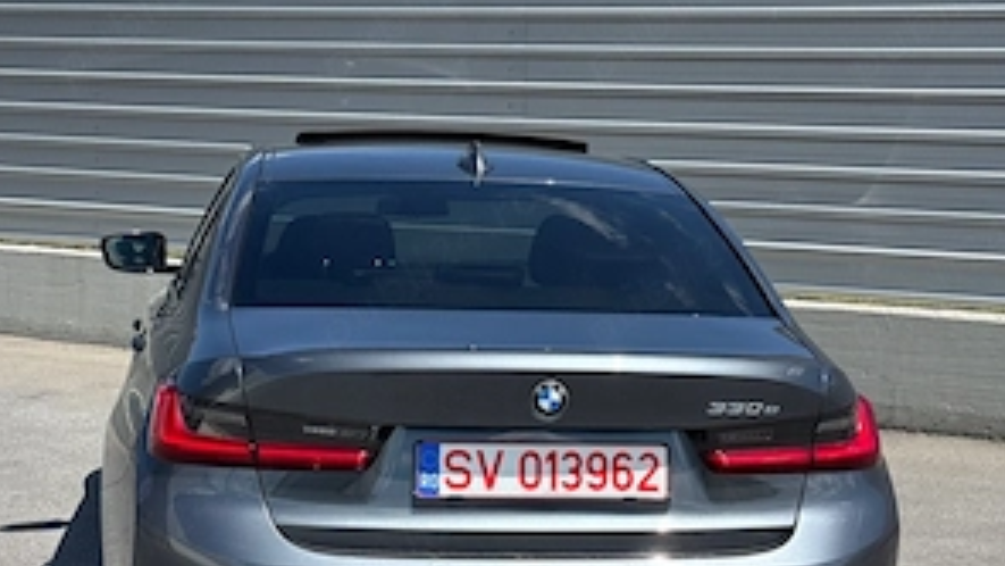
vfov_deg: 17.0
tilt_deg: -5.5
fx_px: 1892
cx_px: 497
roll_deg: -1.7
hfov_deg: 29.7
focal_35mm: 71
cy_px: 307
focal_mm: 6.76
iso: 64
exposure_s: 1/4310
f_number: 1.78
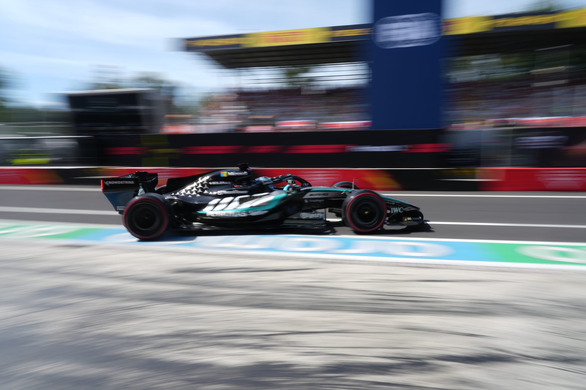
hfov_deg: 73.7
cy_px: 195
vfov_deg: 53.1
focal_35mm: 24
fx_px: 391
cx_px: 293
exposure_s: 1/25
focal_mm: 24
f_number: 16
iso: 50
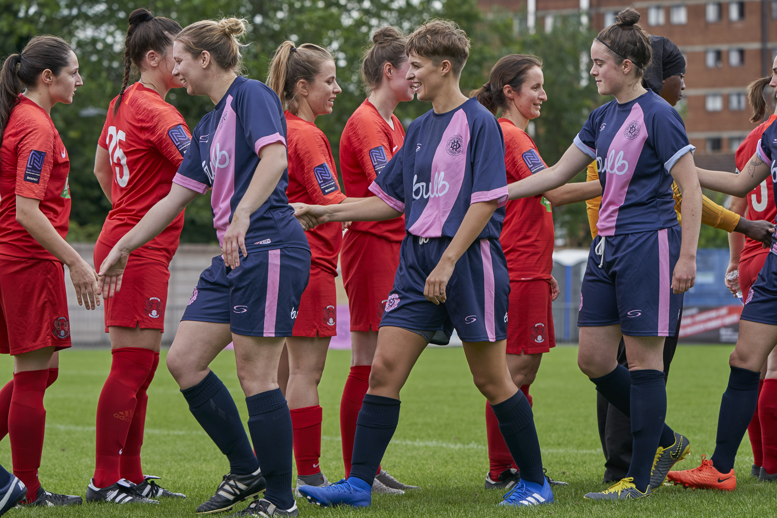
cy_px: 259
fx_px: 3410
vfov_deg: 8.7
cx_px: 388
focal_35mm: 158
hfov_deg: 13.0
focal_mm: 158
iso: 400
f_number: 6.3
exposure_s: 1/500
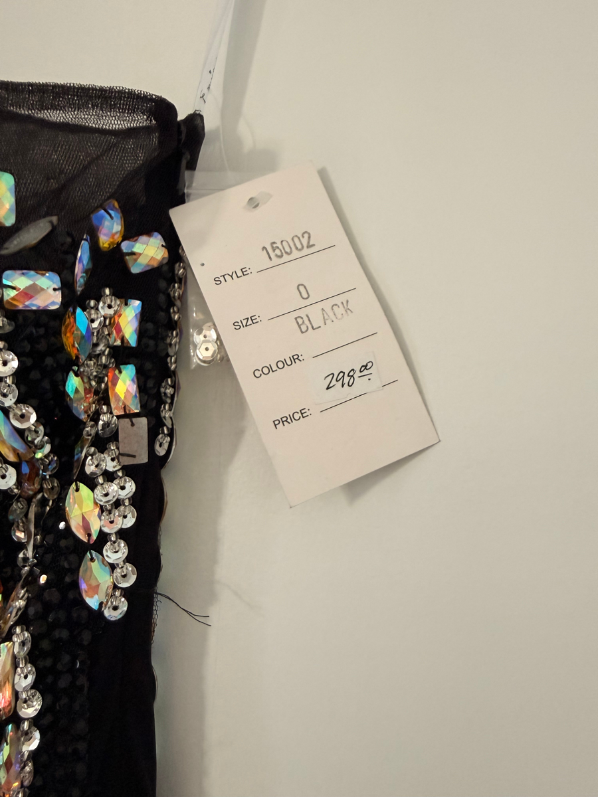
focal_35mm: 24
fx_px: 553
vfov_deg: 71.6
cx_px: 299
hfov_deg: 56.8
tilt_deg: +8.7
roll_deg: -2.3
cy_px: 398
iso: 320
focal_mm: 2.22
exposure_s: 1/60
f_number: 2.2
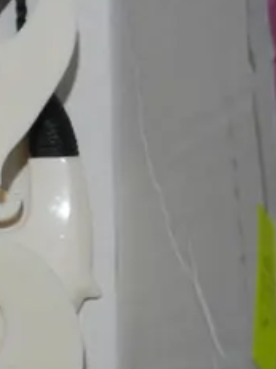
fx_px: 1511
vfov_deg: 12.5
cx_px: -285
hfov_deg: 9.7
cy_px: -329
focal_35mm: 142
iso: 200
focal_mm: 16
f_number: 4.5
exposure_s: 1/125
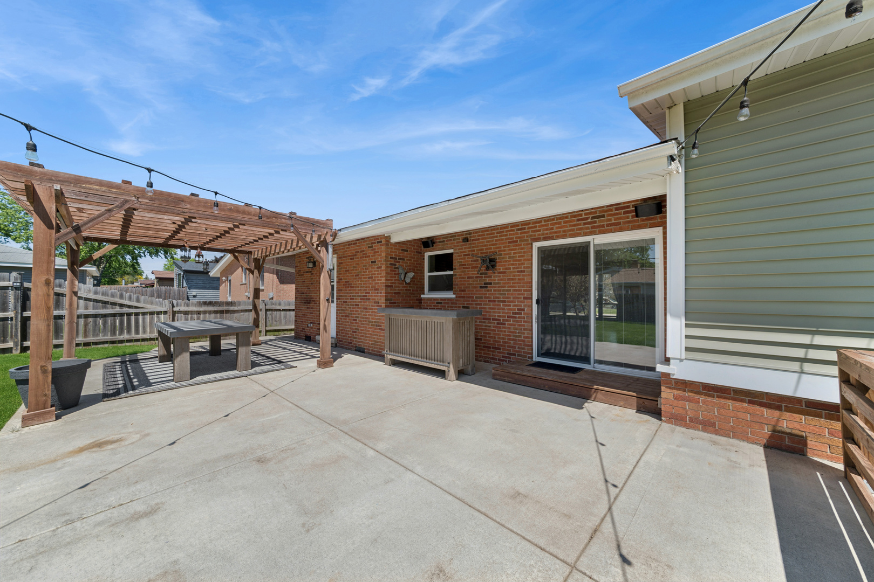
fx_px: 291
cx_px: 437
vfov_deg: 90.0
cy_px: 291
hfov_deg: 112.6
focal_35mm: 12
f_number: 13
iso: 100
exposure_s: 1/100
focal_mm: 12
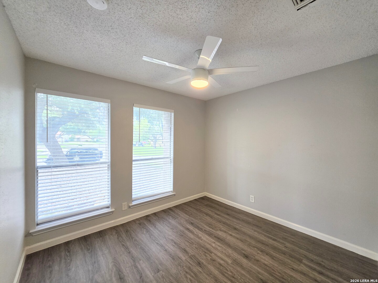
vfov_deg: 89.9
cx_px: 189
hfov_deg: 106.2
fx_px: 142
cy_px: 142
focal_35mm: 13
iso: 100
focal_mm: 2.2
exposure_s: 1/120
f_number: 1.9
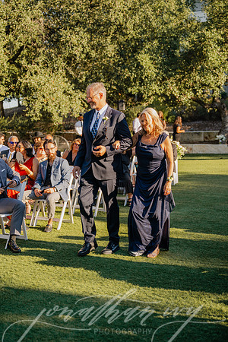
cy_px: 171
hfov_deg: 28.1
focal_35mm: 48
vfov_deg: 41.1
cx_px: 114
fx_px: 456
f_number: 2.8
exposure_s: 1/1250
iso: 200
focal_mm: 48
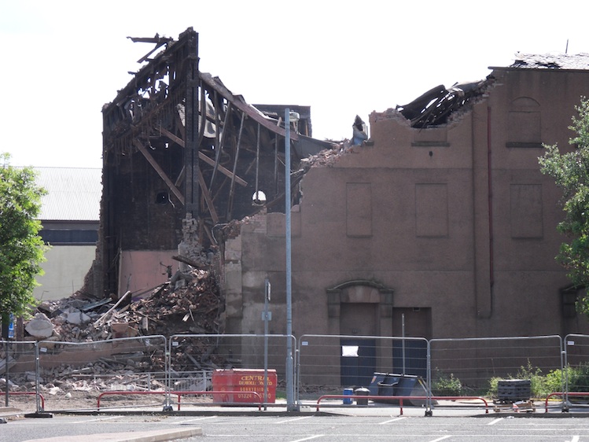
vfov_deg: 13.8
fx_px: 1821
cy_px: 221
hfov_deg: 18.4
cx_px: 294
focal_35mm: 107
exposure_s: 1/180
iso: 80
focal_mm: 19.2
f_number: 5.6
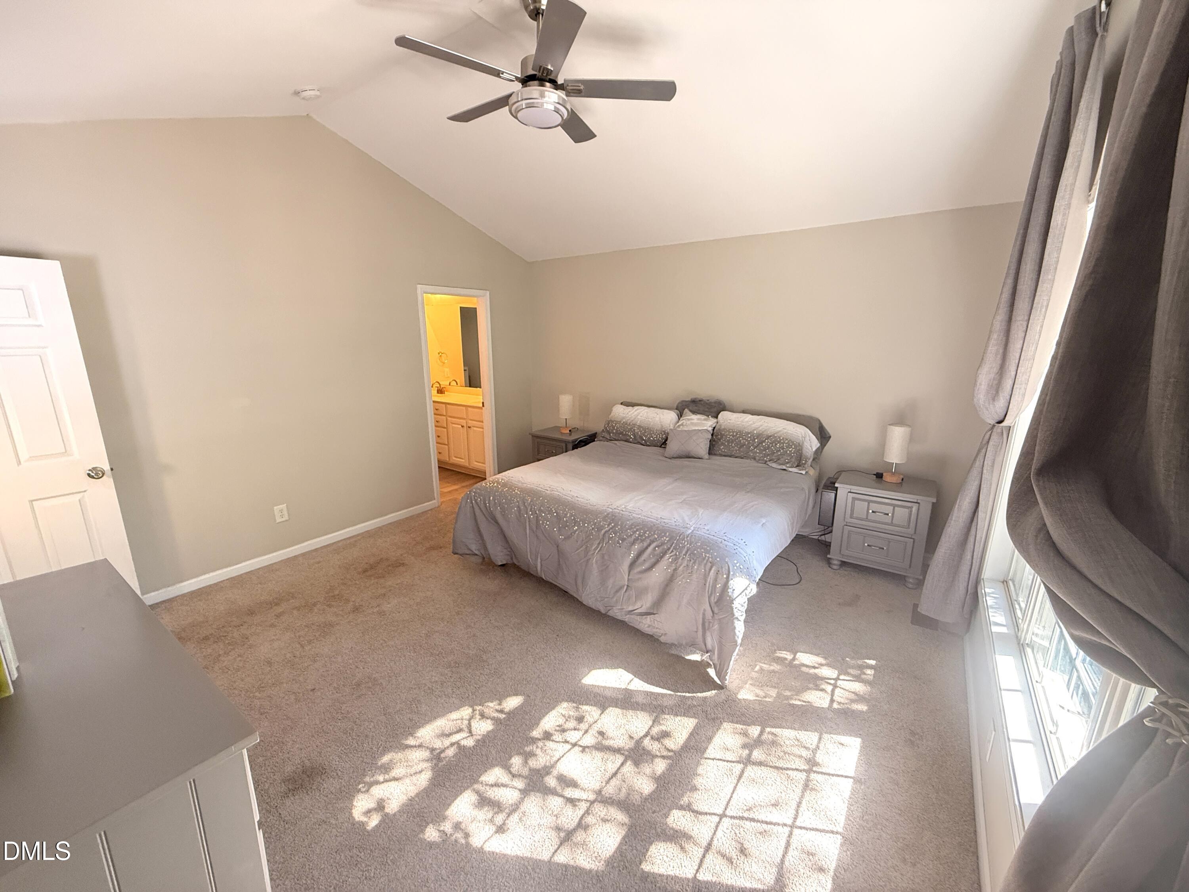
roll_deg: -0.3
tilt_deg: -13.1
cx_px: 594
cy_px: 446
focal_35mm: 14
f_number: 2.2
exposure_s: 1/120
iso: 500
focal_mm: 2.22
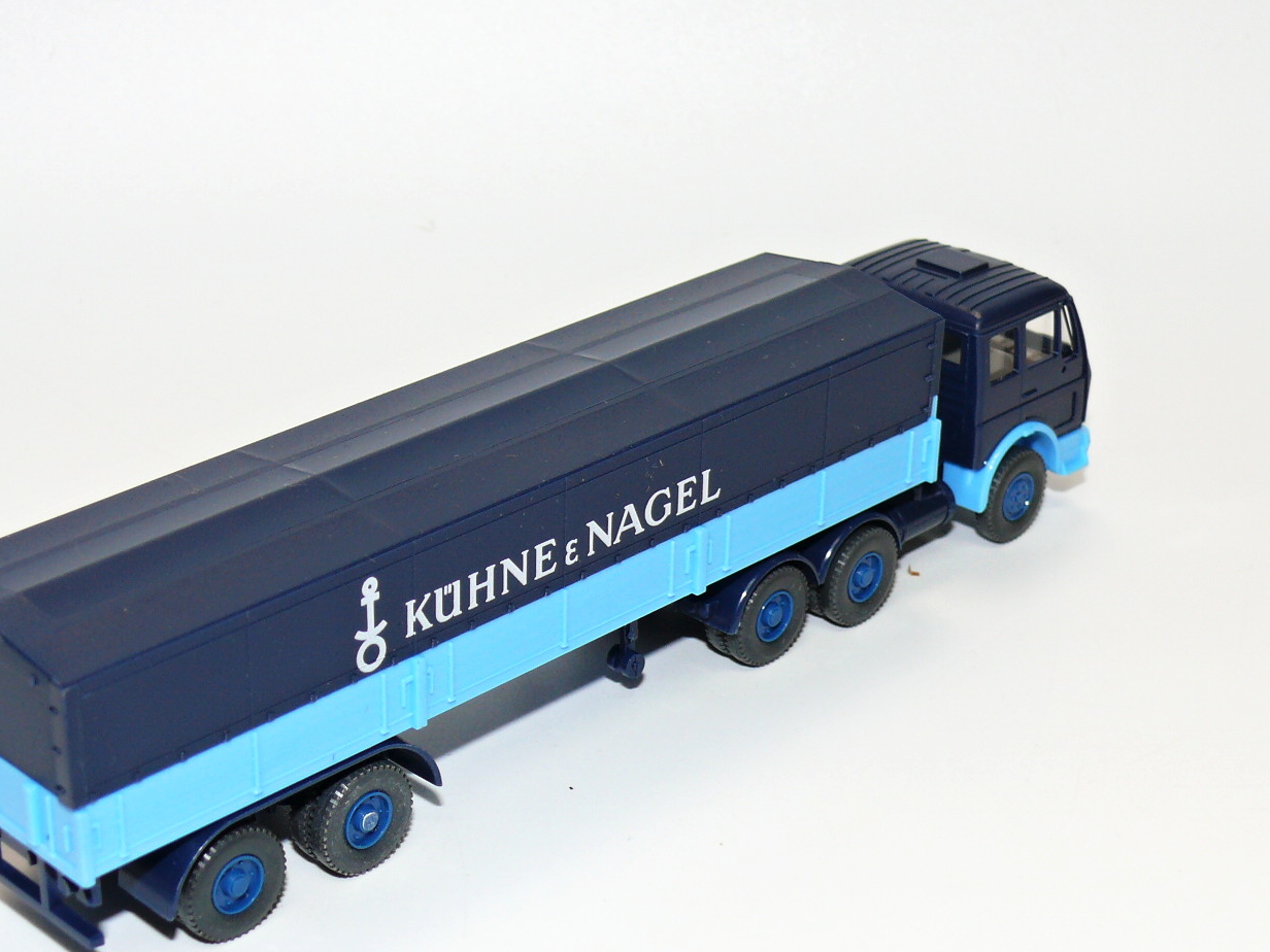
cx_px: 507
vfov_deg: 19.9
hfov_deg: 26.3
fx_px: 2715
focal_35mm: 74
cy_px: 510
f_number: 4
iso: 100
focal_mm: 9.9
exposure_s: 1/30
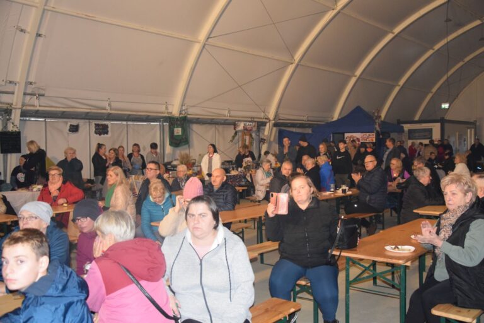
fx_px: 484
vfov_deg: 36.9
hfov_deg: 53.1
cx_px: 242
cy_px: 162
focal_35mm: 36
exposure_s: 1/60
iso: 3200
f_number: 3.8
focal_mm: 24
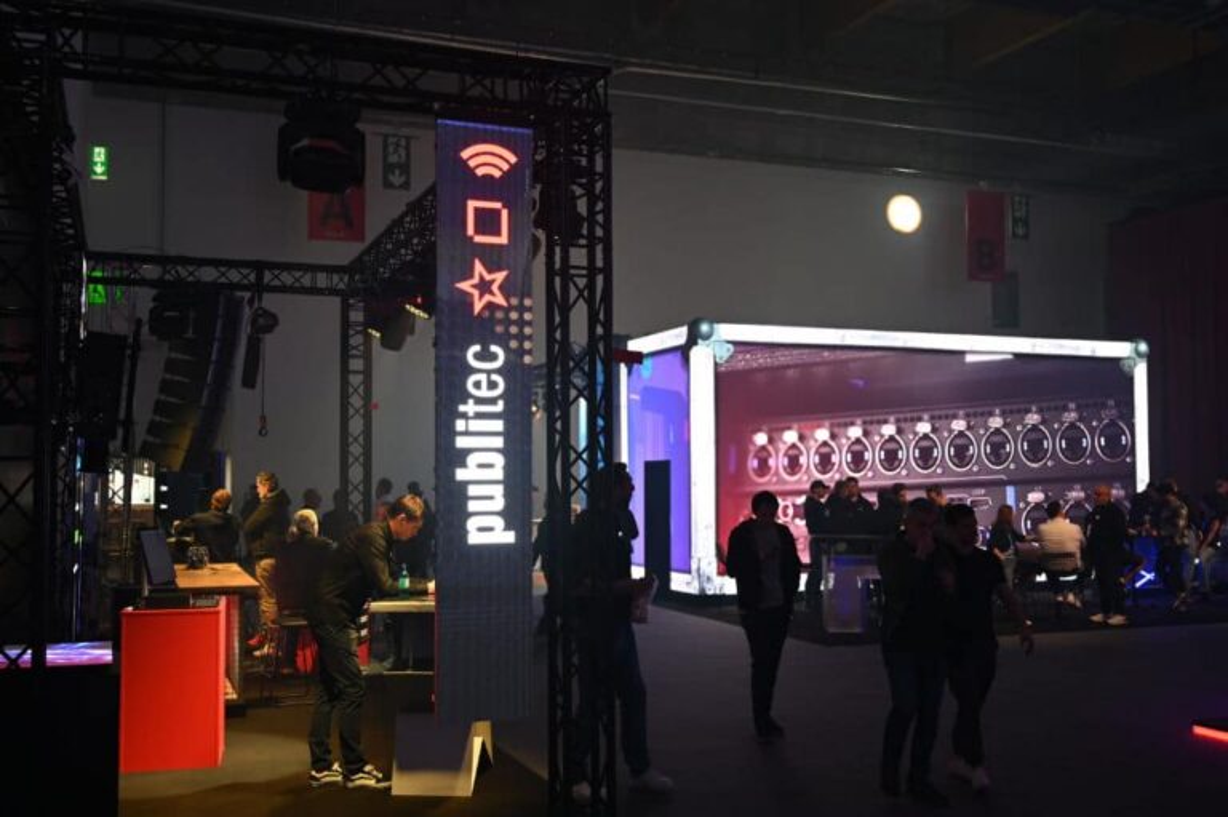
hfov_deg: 54.5
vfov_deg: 37.8
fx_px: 1193
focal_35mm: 35
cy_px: 408
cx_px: 614
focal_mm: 35
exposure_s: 1/125
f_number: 4
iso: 640
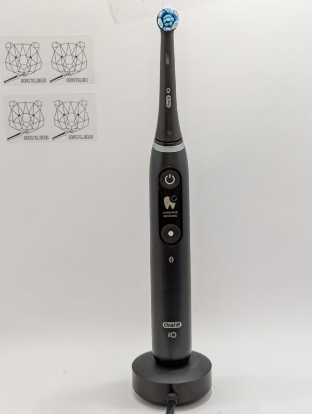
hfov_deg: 30.3
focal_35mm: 48
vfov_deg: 39.6
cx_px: 156
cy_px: 207
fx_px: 575
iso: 73
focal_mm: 6.81
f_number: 1.85
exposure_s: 1/39.2
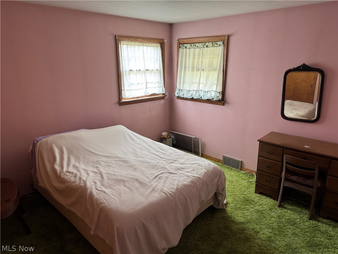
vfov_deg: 56.8
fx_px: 234
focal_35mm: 24
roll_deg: -0.2
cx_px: 169
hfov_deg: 71.6
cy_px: 127
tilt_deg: -15.9
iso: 250
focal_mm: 6.76
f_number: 1.78
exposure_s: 1/60
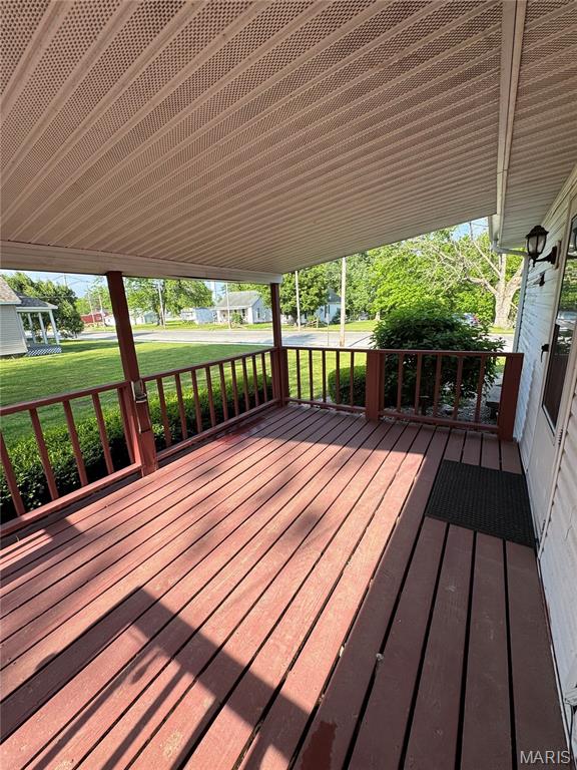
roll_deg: +3.0
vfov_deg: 102.1
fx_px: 311
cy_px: 385
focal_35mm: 14
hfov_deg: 85.7
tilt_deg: -14.3
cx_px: 288
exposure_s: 1/561
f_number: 2.2
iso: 40
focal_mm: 2.22
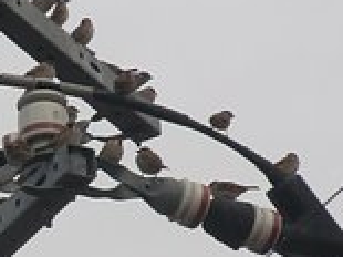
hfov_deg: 2.5
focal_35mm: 795
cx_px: -44
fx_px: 7871
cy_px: 219
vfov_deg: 1.9
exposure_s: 1/250
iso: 64
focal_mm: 43
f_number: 5.7
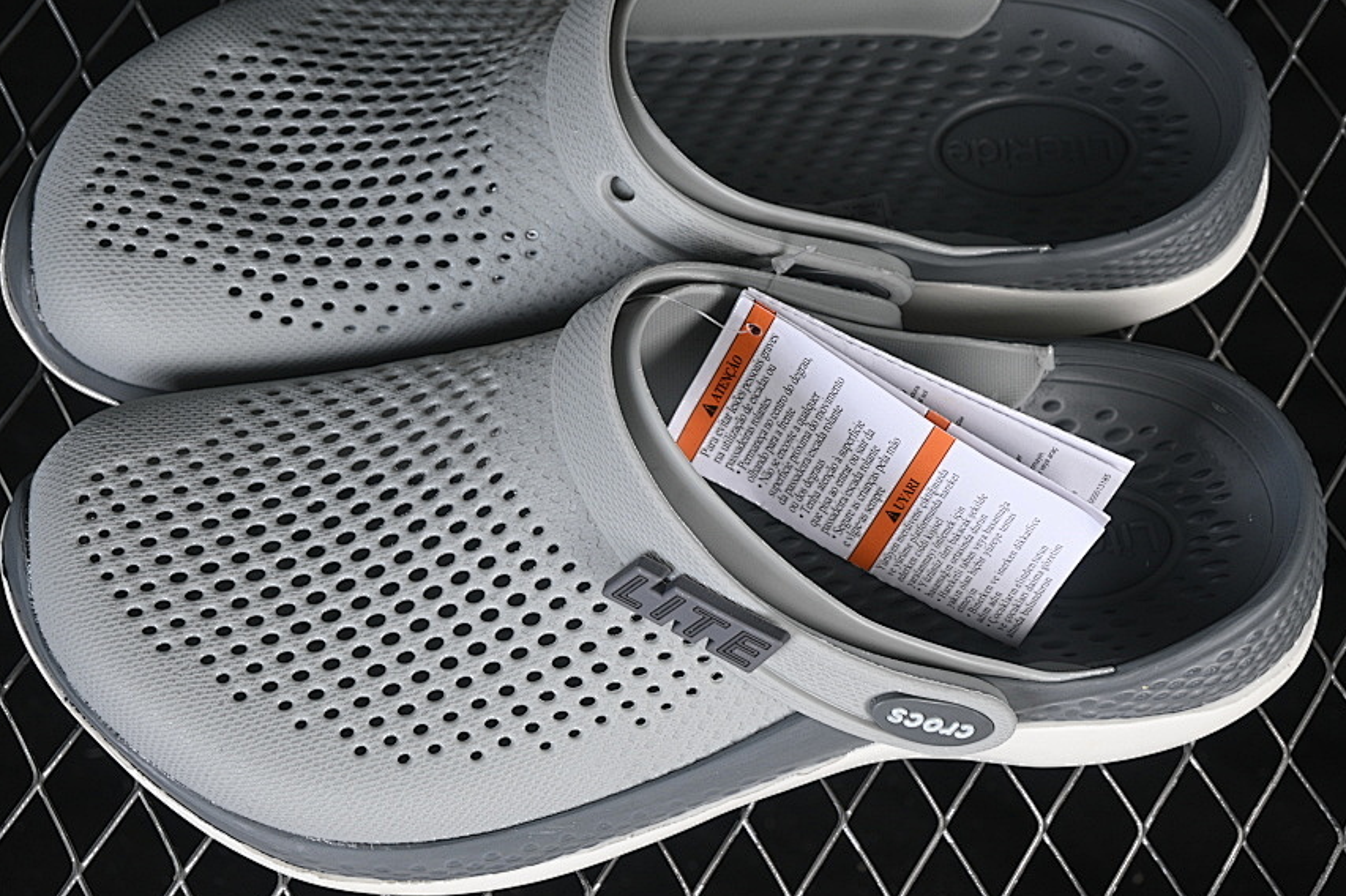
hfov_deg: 21.5
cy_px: 413
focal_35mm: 95
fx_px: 3550
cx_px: 675
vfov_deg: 14.4
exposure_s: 1/80
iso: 160
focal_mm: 50
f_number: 7.1
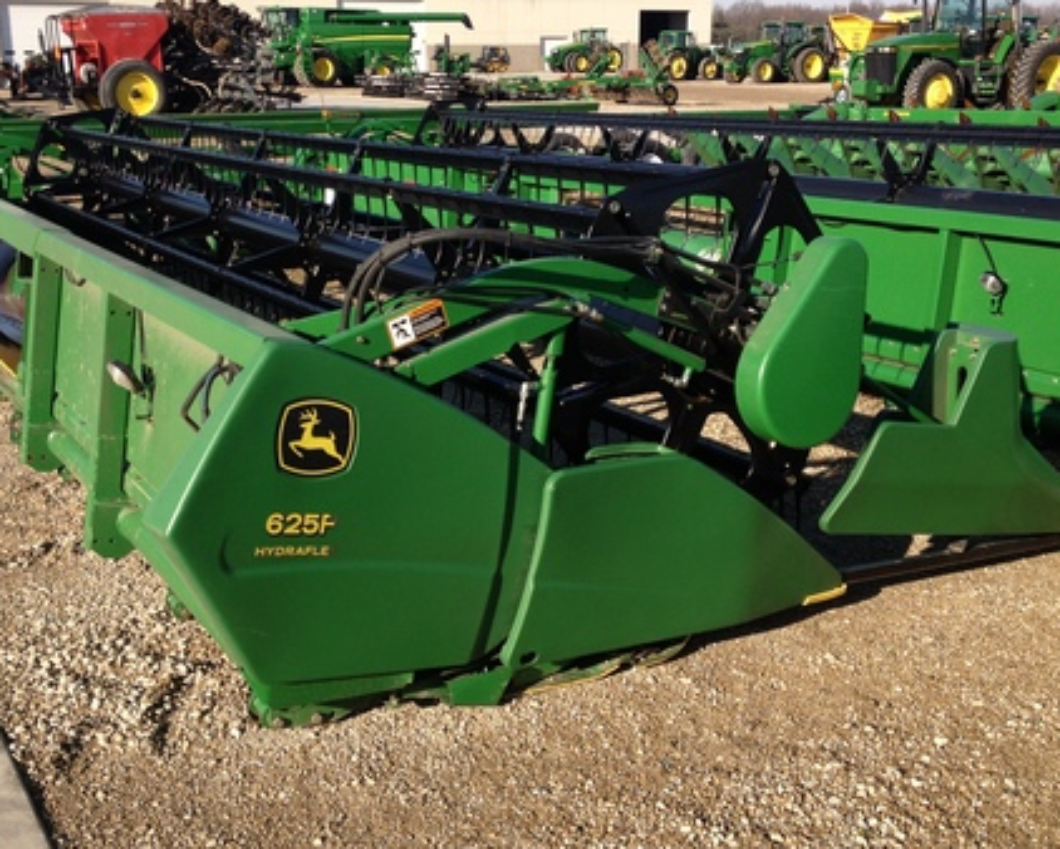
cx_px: 487
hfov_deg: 42.0
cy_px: 372
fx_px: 1381
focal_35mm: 44
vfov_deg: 34.1
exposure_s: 1/1255
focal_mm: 4.28
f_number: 2.4
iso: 50
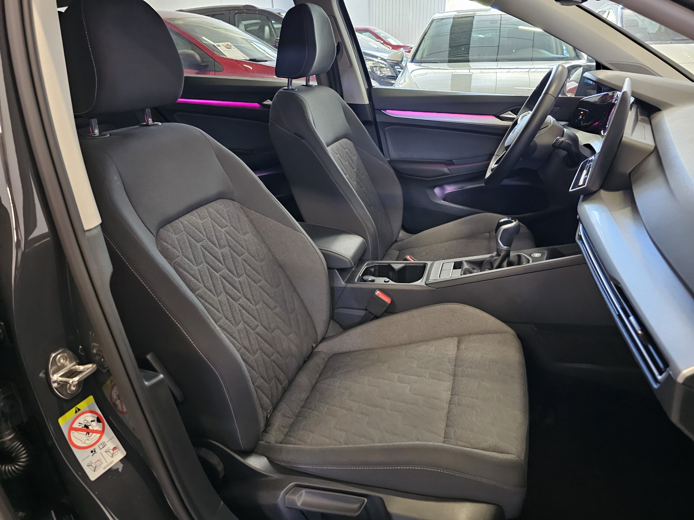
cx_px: 347
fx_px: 461
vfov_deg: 58.9
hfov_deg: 73.9
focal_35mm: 23
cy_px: 260
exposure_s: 1/24
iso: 1250
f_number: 1.7
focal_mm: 6.3
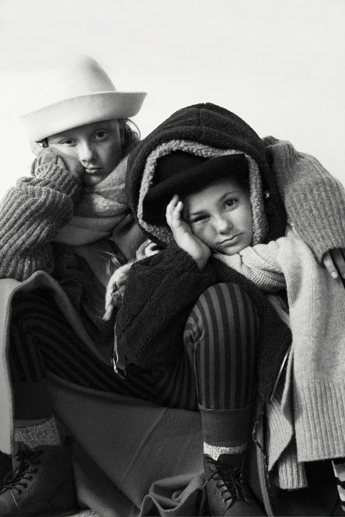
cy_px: 258
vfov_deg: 36.2
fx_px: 790
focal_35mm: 55
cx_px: 172
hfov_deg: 24.6
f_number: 2.5
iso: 1600
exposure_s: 1/160
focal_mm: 55
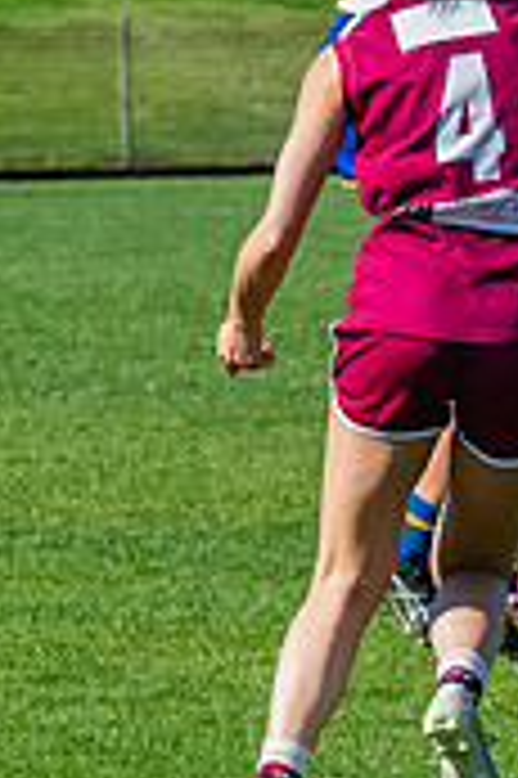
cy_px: 114
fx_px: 18489
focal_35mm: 855
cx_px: 549
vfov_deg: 2.4
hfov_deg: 1.6
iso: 800
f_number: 10
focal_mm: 170
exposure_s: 1/1250
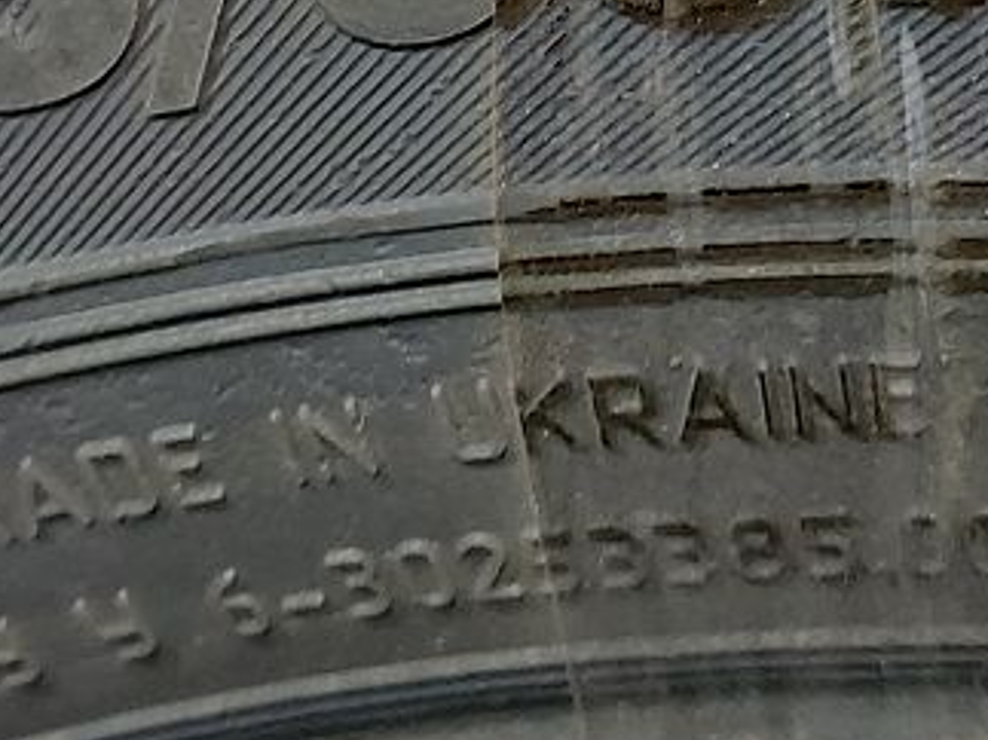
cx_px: 488
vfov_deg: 13.9
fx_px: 2939
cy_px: -171
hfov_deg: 19.1
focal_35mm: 103
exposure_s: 1/25
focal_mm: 5.23
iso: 250
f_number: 1.8
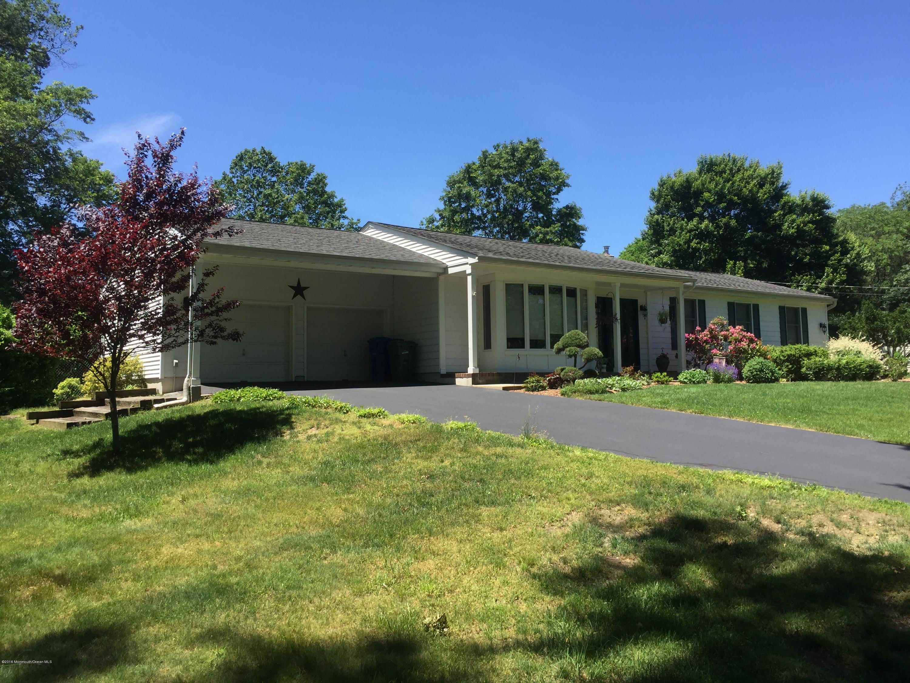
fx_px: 762
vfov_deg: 48.2
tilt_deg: +6.4
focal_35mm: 29
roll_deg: -0.4
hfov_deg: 61.7
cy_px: 342
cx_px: 455
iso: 32
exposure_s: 1/1199
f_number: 2.2
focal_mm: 4.15
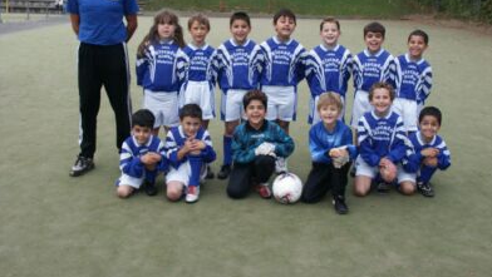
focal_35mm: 40
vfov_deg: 29.5
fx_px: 522
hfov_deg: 50.5
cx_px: 250
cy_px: 93
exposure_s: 1/125
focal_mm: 9.29
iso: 200
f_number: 4
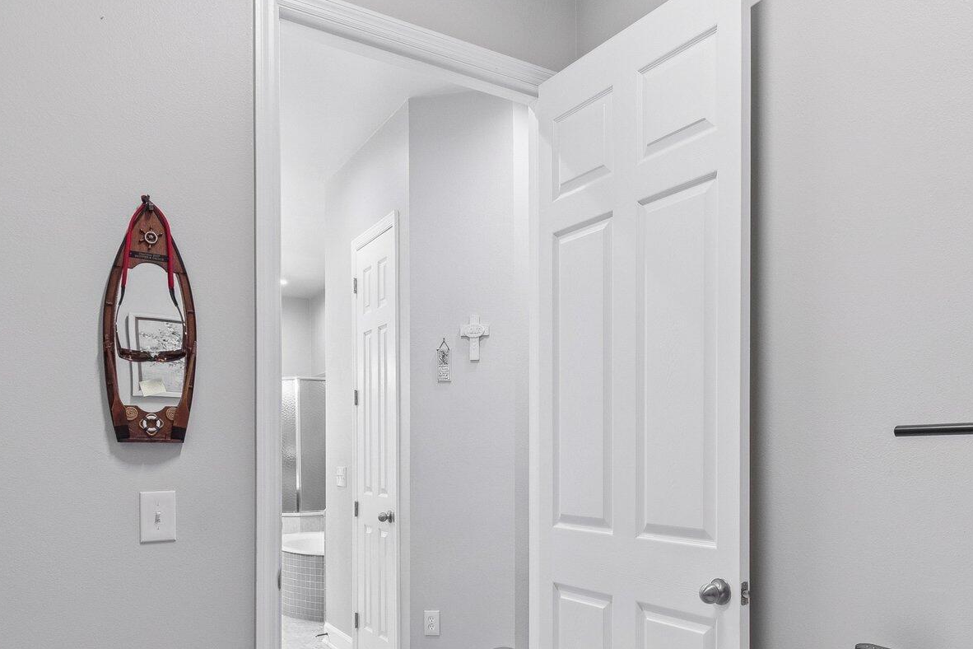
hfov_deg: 68.7
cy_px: 448
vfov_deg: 48.5
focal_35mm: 26
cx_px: 581
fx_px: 703
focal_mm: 10
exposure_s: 1/4
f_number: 9
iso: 400
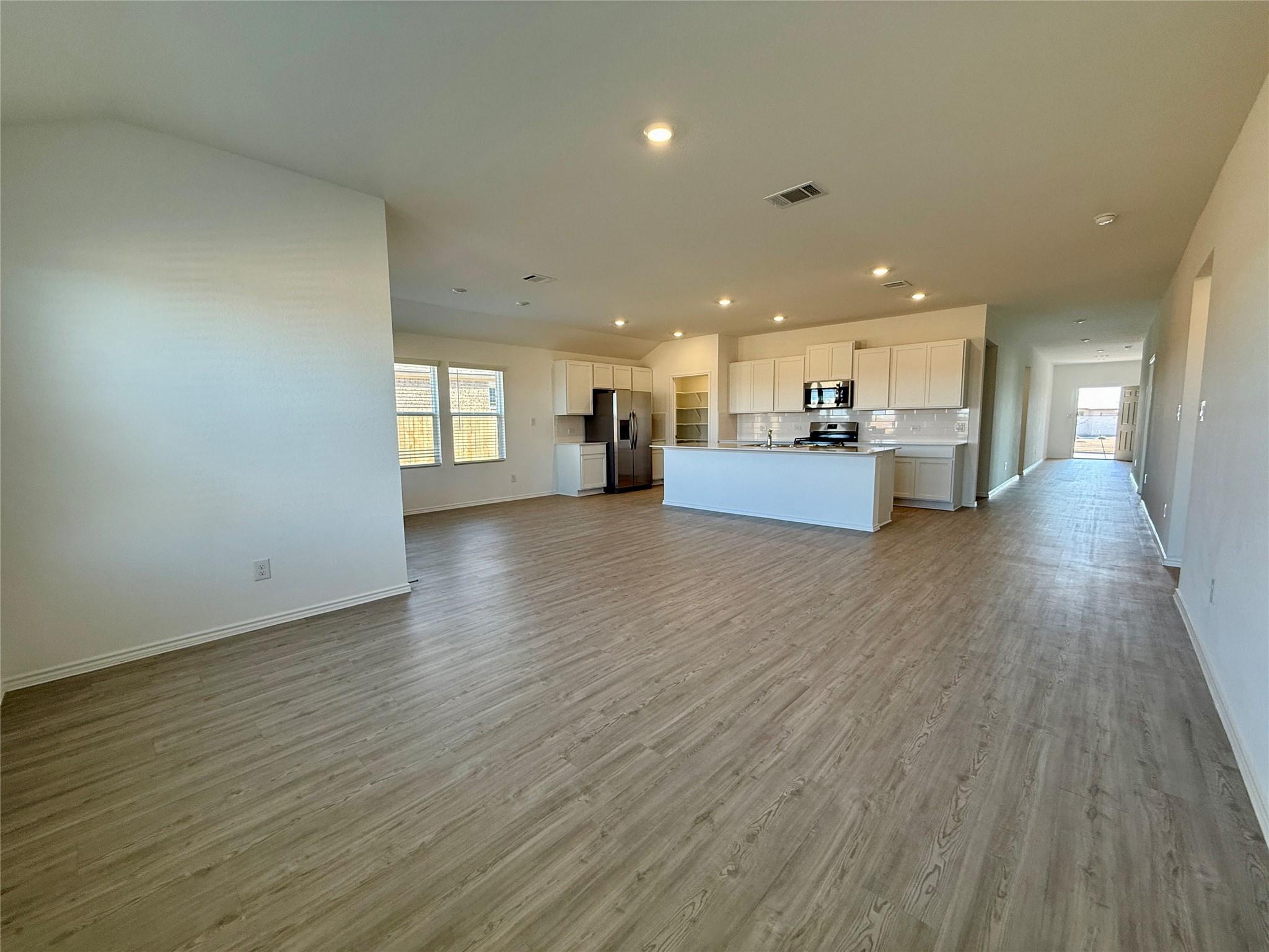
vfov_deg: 85.7
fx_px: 513
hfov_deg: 102.1
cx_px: 634
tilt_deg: -5.7
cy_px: 476
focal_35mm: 14
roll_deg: +0.6
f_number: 2.2
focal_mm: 2.22
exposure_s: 1/120
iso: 80
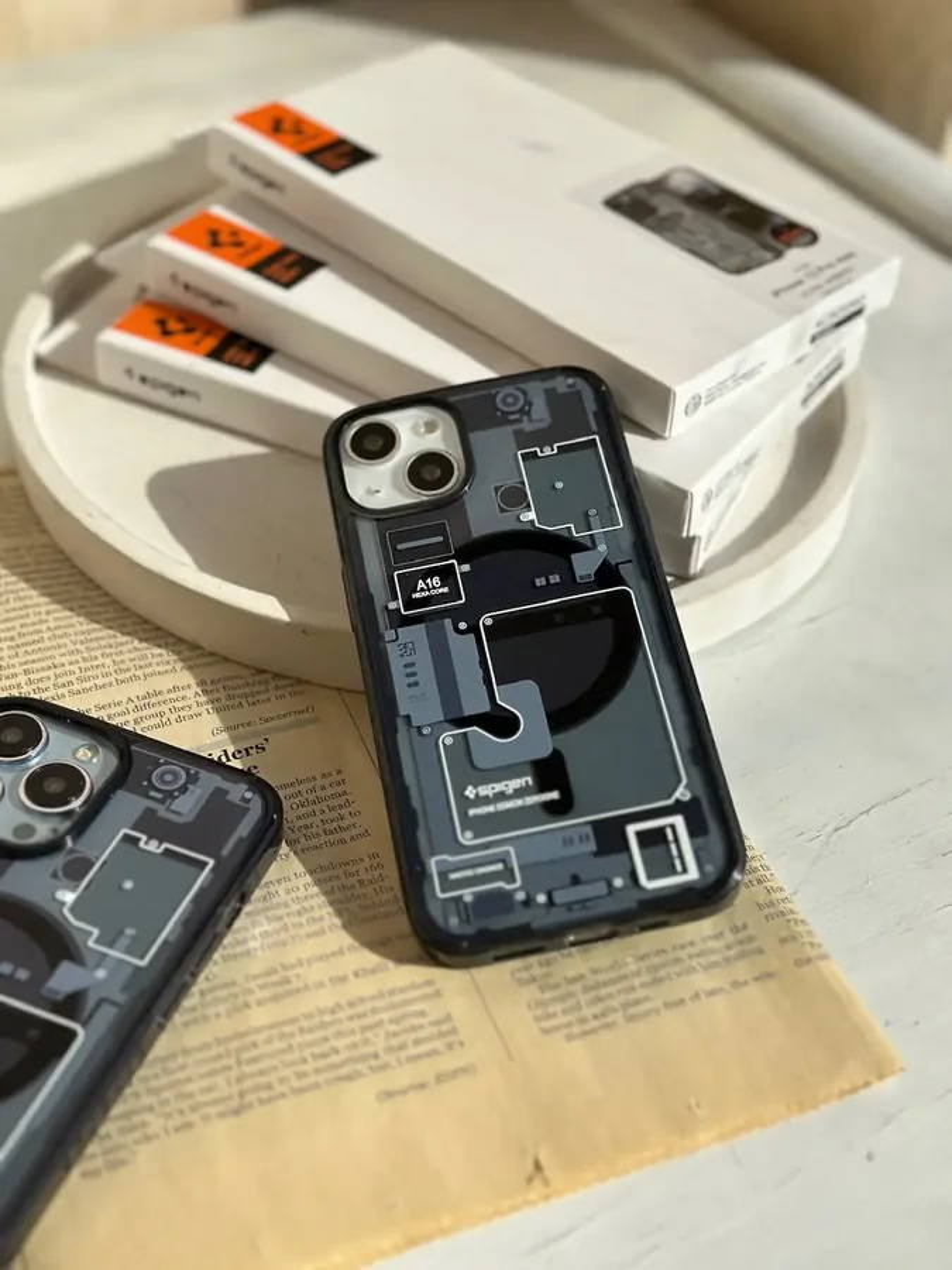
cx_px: 476
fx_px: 1760
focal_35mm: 48
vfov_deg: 39.7
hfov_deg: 30.3
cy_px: 635
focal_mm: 6.86
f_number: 1.78
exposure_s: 1/4785
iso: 100
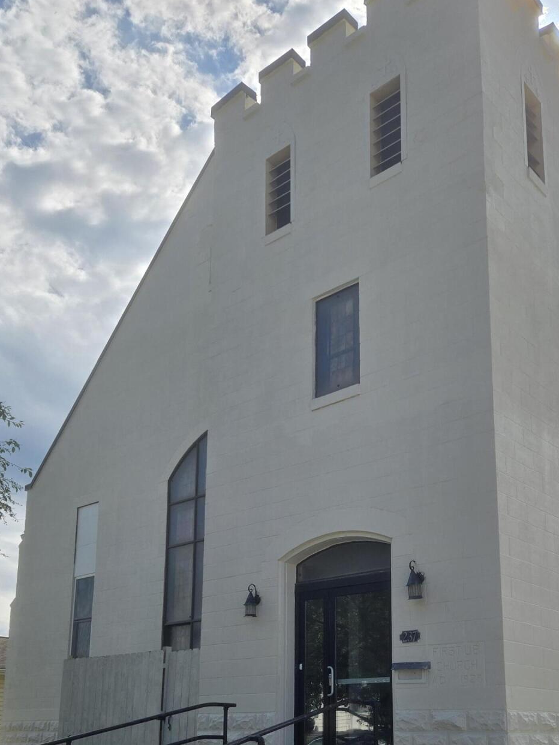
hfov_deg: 38.6
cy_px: 568
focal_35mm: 37
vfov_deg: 48.0
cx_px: 302
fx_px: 797
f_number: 1.8
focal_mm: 5.4
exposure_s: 1/5259
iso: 25
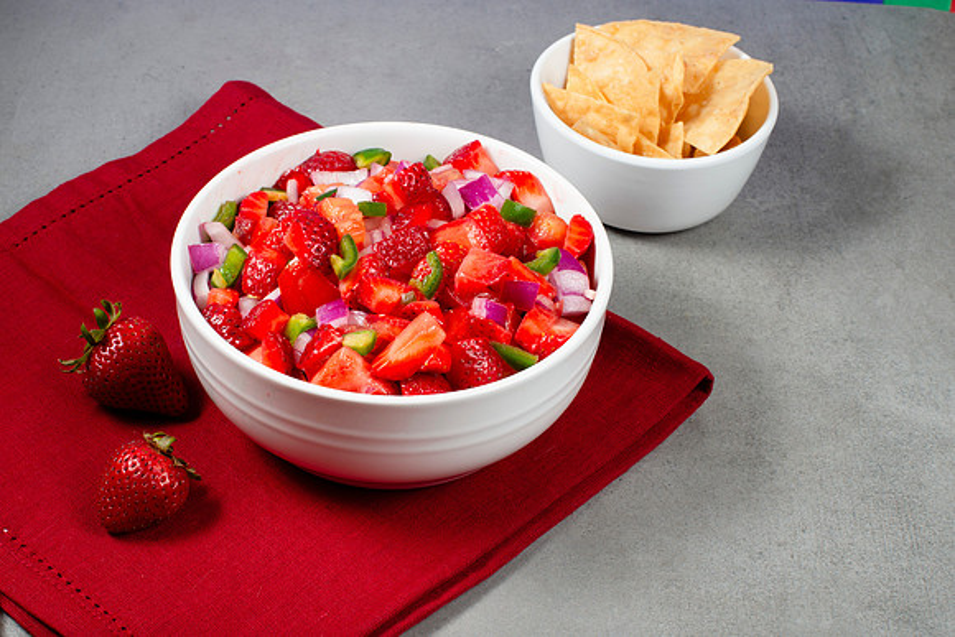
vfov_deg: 22.9
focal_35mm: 59
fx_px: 1575
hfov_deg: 33.7
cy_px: 329
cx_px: 476
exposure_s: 1/250
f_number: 13
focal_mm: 50
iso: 200
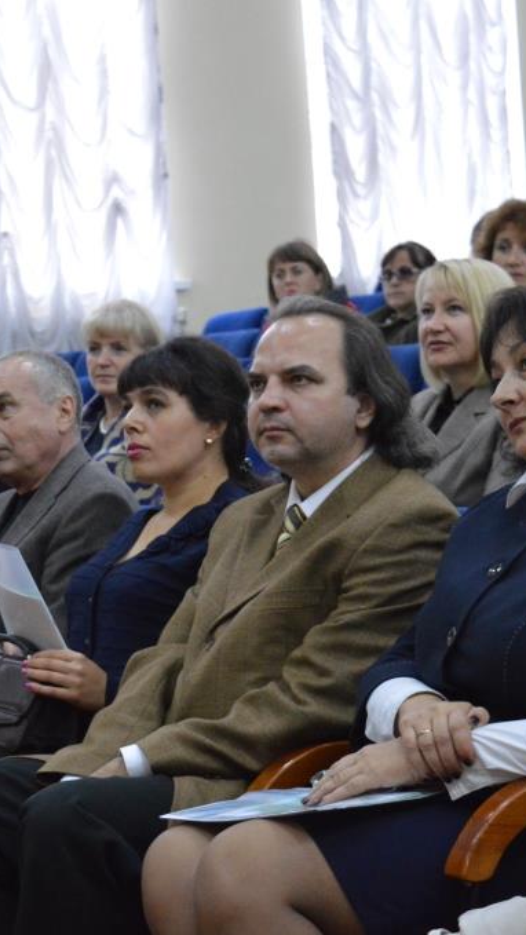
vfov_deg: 19.6
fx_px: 2702
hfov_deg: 11.0
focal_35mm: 109
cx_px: 39
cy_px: 468
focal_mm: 46
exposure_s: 1/50
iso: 3200
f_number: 5
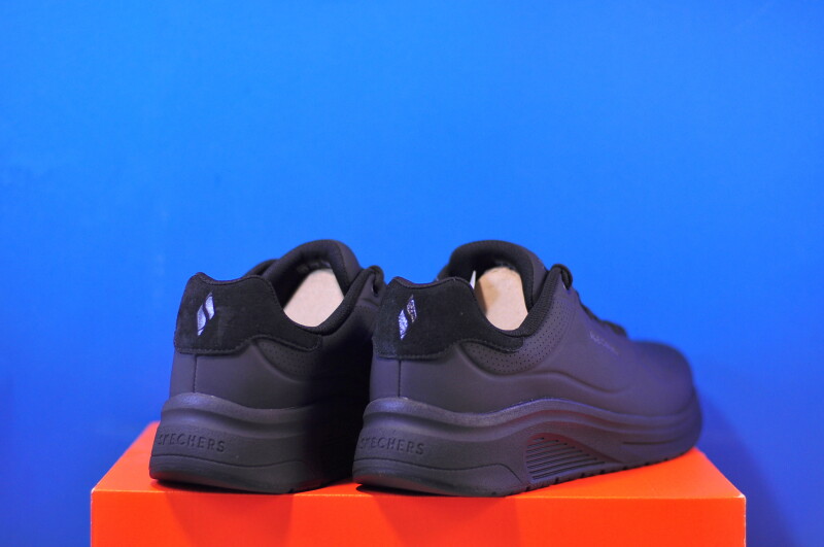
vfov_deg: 18.1
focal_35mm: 75
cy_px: 274
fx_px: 1714
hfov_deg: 27.0
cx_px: 412
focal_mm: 50
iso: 250
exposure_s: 1/320
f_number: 2
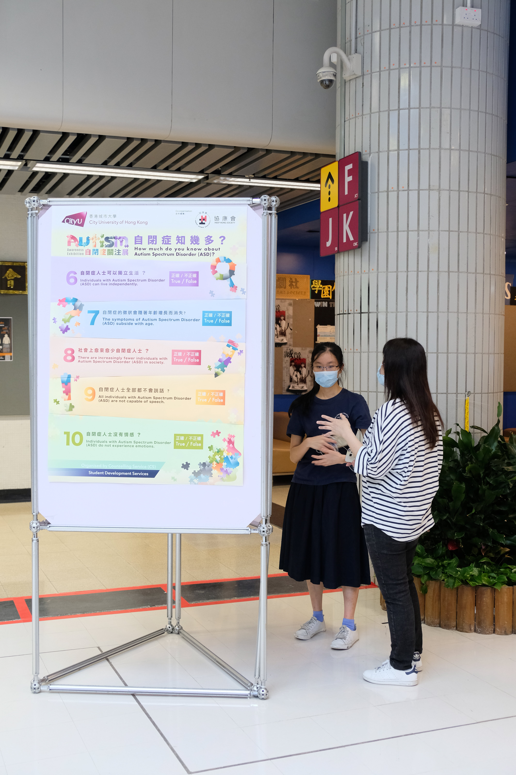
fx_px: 903
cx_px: 258
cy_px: 388
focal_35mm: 42
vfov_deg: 46.4
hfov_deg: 31.9
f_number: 4.2
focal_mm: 27.9
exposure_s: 1/60
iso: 1600
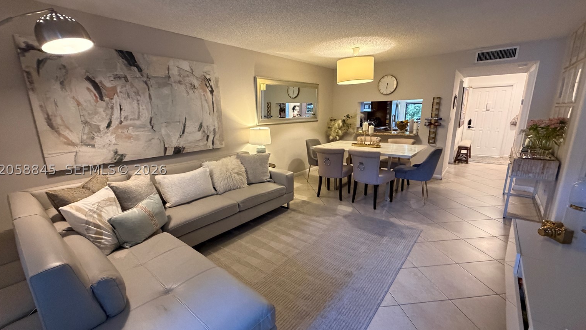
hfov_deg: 99.3
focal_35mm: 16
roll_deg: +1.4
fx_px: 249
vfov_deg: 67.1
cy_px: 170
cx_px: 284
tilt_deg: -13.4
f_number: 2.2
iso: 500
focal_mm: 2.22
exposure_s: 1/60
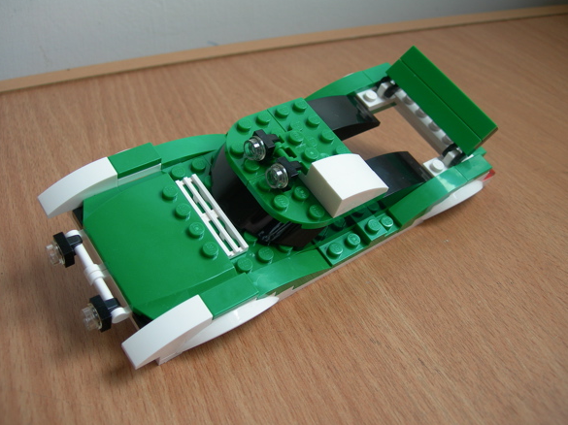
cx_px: 281
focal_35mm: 39
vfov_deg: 36.8
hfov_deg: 47.9
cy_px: 212
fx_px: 640
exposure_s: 1/21
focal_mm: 7.8
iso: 50
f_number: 2.8
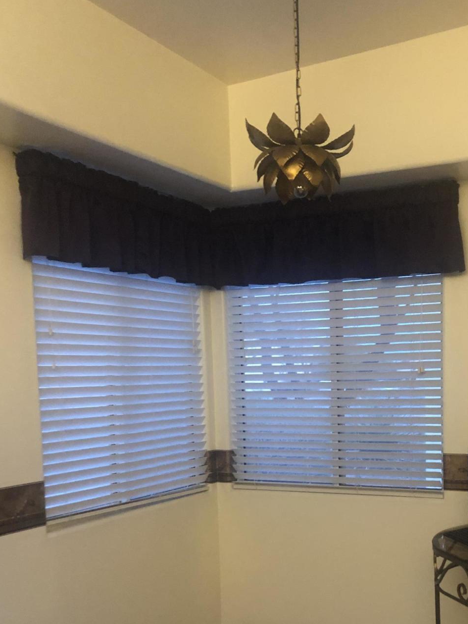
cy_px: 449
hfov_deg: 32.5
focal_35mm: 44
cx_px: 325
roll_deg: +1.1
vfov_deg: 41.9
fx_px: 793
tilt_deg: -5.6
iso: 100
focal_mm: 3.99
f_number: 1.8
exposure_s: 1/4
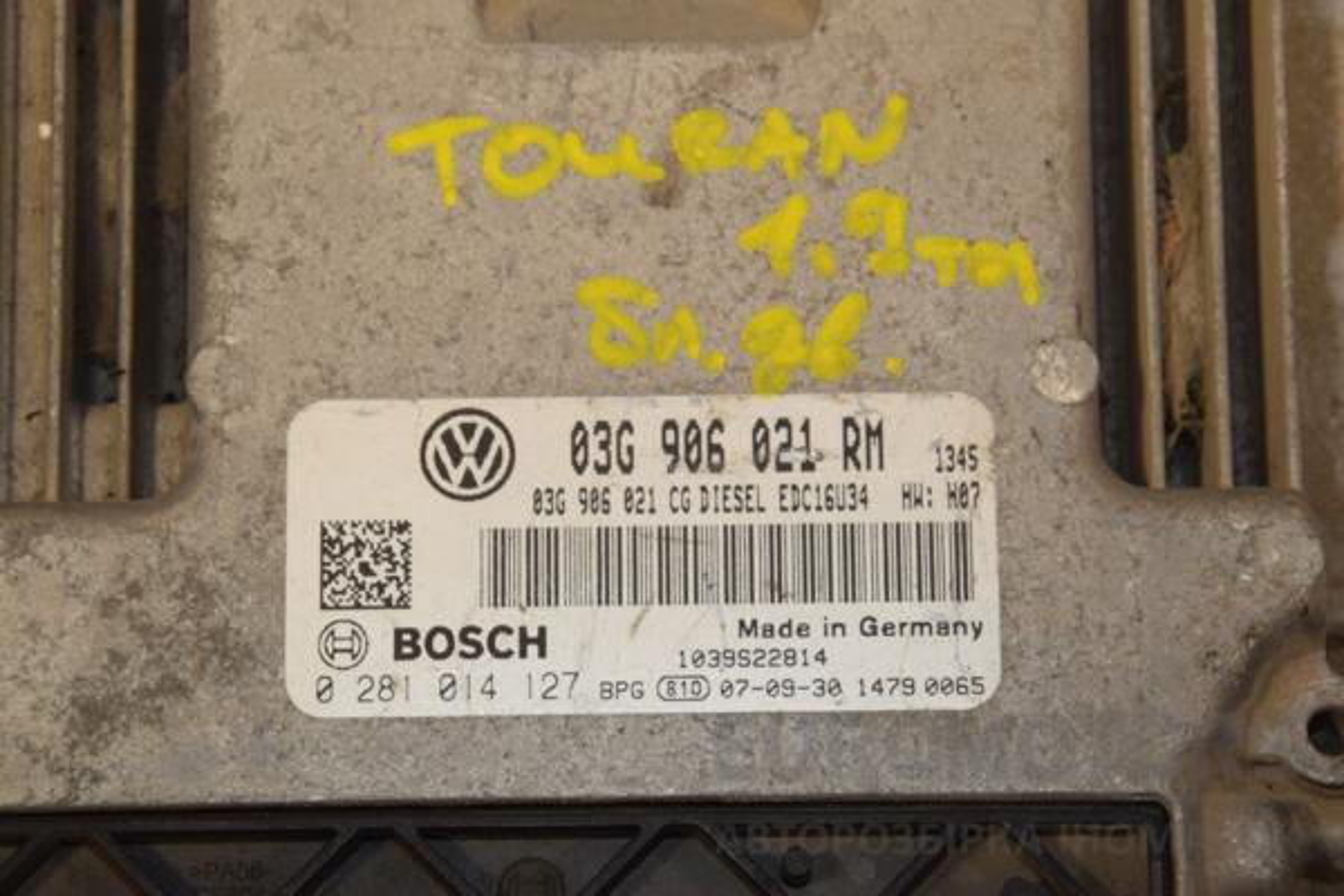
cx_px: 672
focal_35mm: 147
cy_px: 448
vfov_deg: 9.3
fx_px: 5488
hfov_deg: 14.0
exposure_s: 1/200
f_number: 10
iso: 800
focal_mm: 98
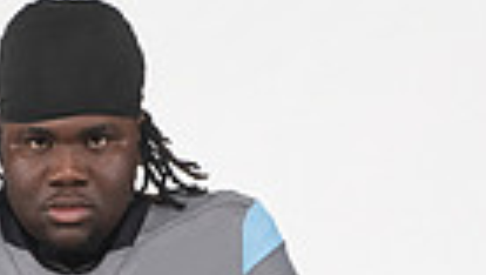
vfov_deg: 7.2
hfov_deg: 13.5
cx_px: -7
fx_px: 2026
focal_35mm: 157
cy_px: 691
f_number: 7.1
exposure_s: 1/320
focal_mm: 46
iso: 500
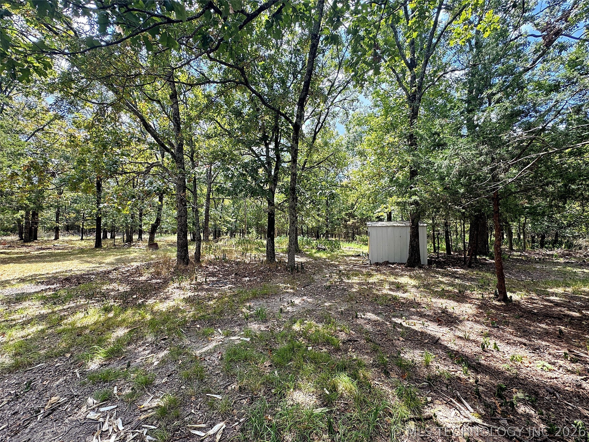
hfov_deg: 102.1
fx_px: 238
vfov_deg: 85.7
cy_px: 221
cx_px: 294
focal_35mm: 14
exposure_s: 1/226
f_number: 2.2
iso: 40
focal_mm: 2.2
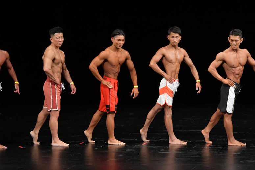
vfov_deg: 5.7
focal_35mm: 240
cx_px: 128
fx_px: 1699
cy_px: 85
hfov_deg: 8.6
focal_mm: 160
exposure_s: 1/400
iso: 3200
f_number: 5.6
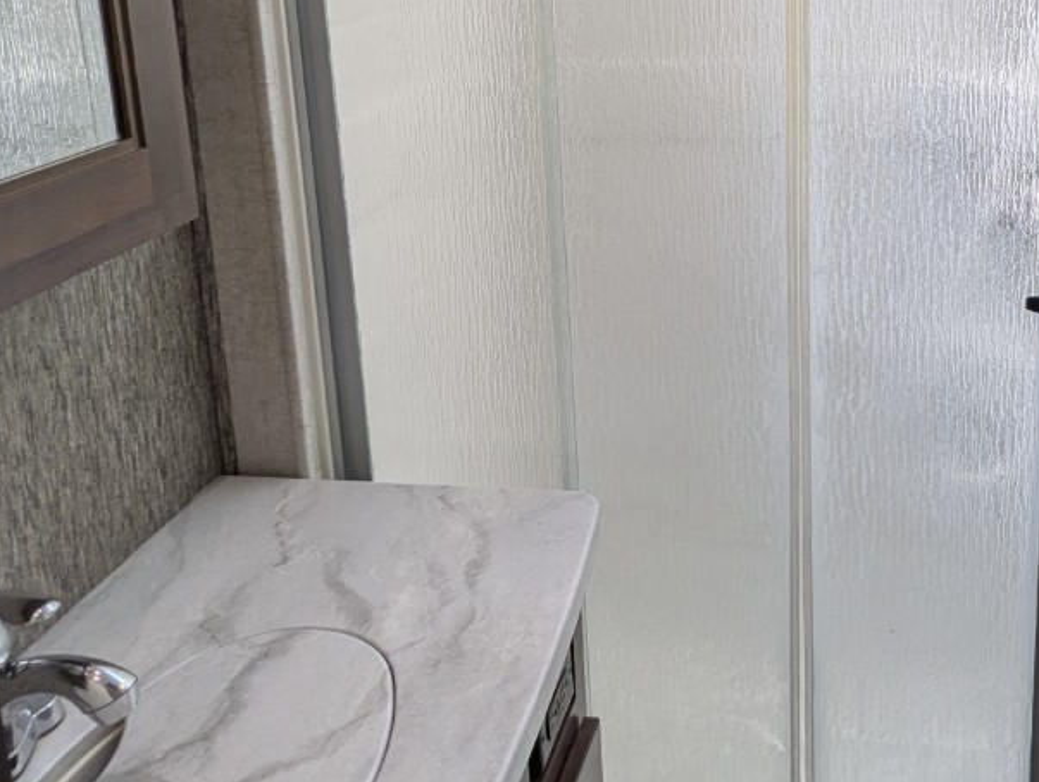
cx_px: 747
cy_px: 133
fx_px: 1112
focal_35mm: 37
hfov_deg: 48.6
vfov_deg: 37.1
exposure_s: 1/173
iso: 46
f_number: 2.2
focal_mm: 2.35
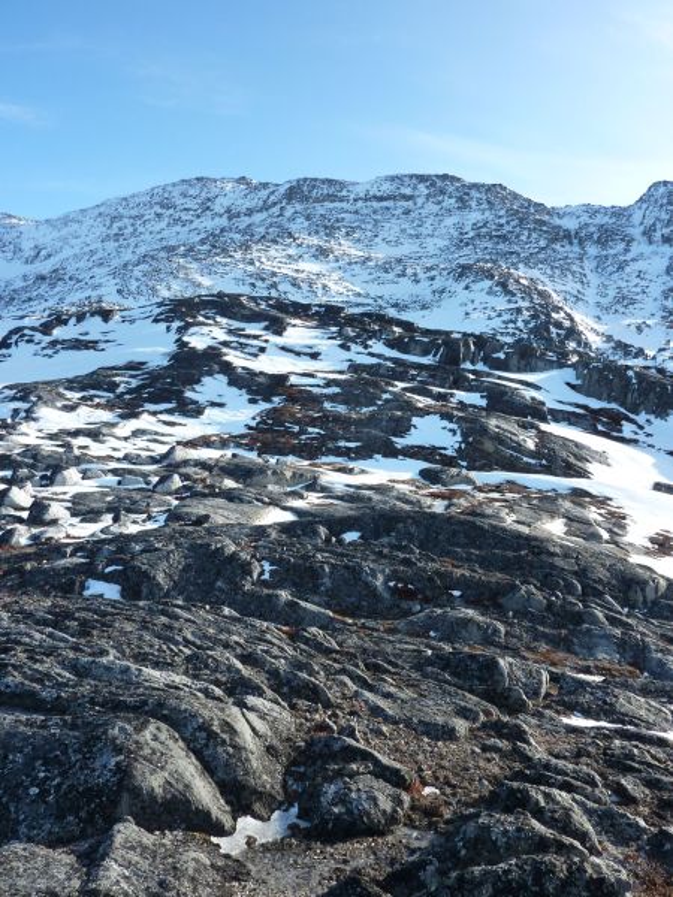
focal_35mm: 25
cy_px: 448
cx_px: 336
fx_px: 648
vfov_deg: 69.4
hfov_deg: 54.9
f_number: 4
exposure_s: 1/400
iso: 125
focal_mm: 4.1
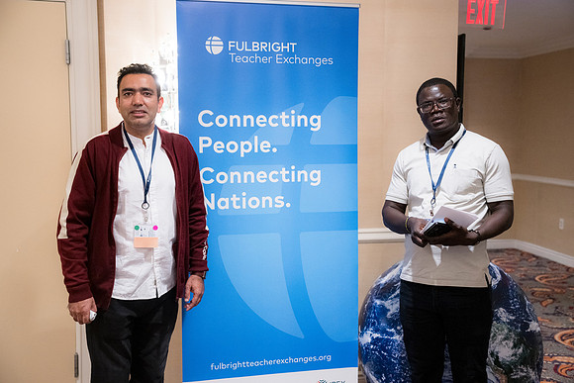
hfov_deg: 46.4
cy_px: 192
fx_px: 670
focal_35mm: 42
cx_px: 287
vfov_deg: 31.9
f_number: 3.2
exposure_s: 1/200
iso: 4000
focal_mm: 42
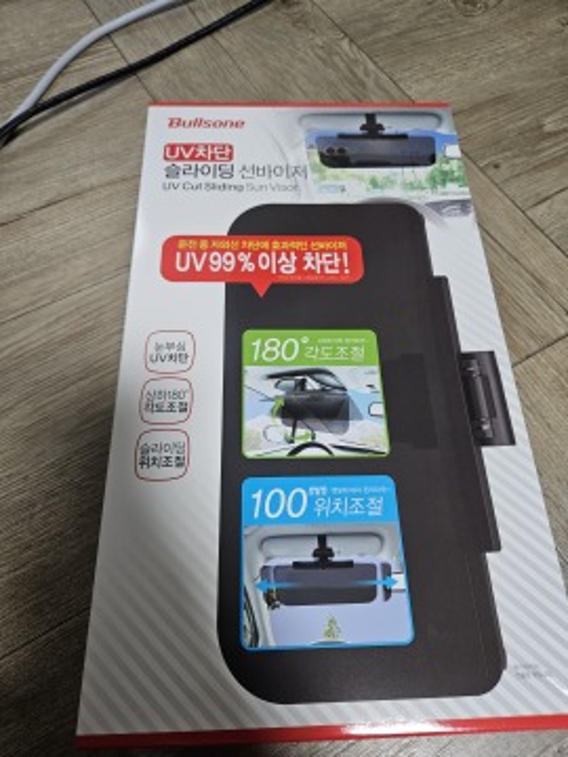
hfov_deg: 58.9
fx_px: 503
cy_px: 378
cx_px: 284
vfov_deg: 73.9
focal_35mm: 23
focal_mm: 5.4
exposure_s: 1/120
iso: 320
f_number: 1.8
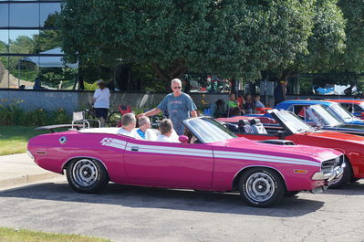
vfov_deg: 16.5
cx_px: 182
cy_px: 121
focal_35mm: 82
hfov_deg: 24.6
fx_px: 833
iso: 100
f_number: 5.6
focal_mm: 55
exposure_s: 1/200
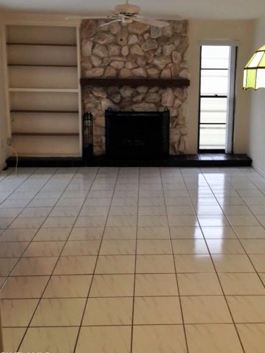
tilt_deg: -6.3
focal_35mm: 42
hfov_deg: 34.1
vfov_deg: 44.5
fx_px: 429
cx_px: 167
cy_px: 138
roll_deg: +0.0
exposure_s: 1/24
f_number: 2.4
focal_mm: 4.12
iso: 50
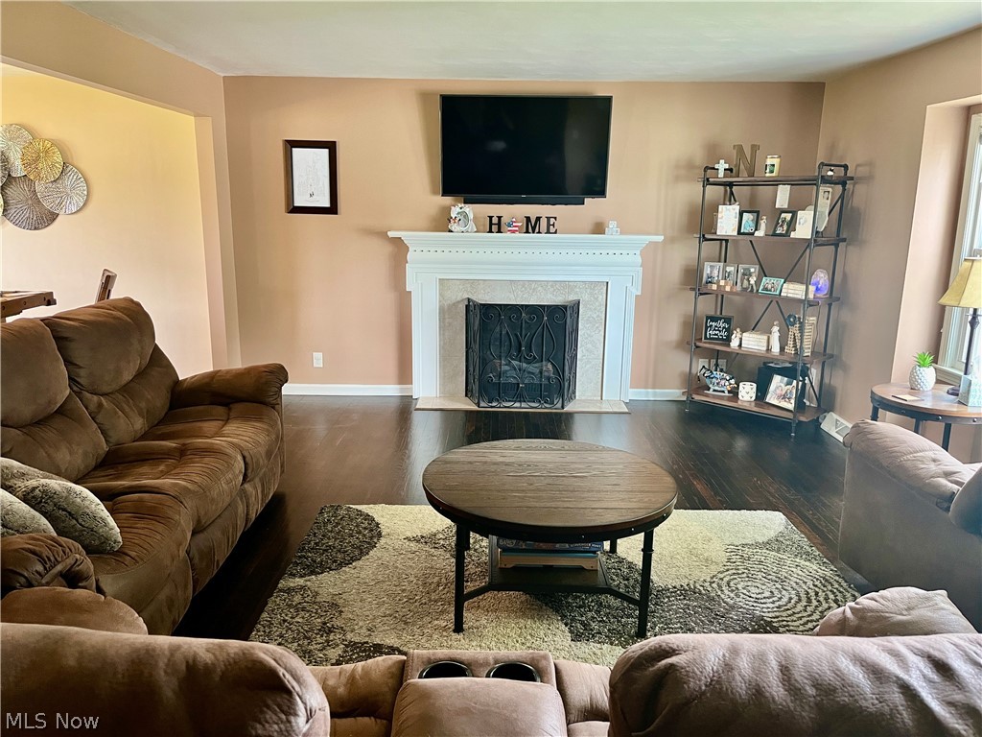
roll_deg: -0.5
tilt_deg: -12.6
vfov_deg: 53.1
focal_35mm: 26
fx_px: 738
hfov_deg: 67.3
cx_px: 491
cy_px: 368
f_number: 1.6
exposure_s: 1/60
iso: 200
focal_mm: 5.1
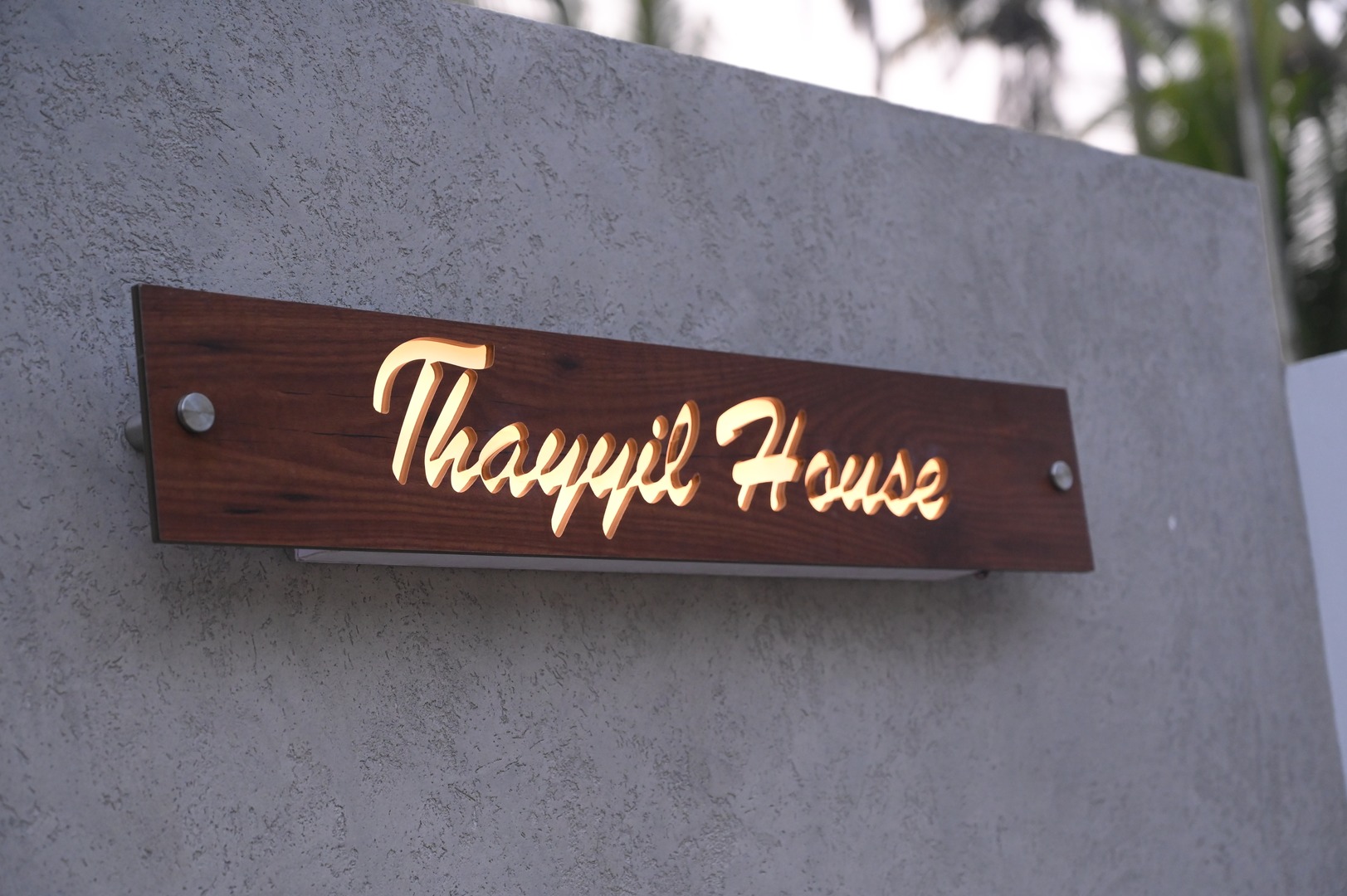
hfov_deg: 30.1
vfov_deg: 20.3
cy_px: 448
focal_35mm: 67
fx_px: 2505
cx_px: 674
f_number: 5
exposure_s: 1/2500
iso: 4000
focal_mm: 67
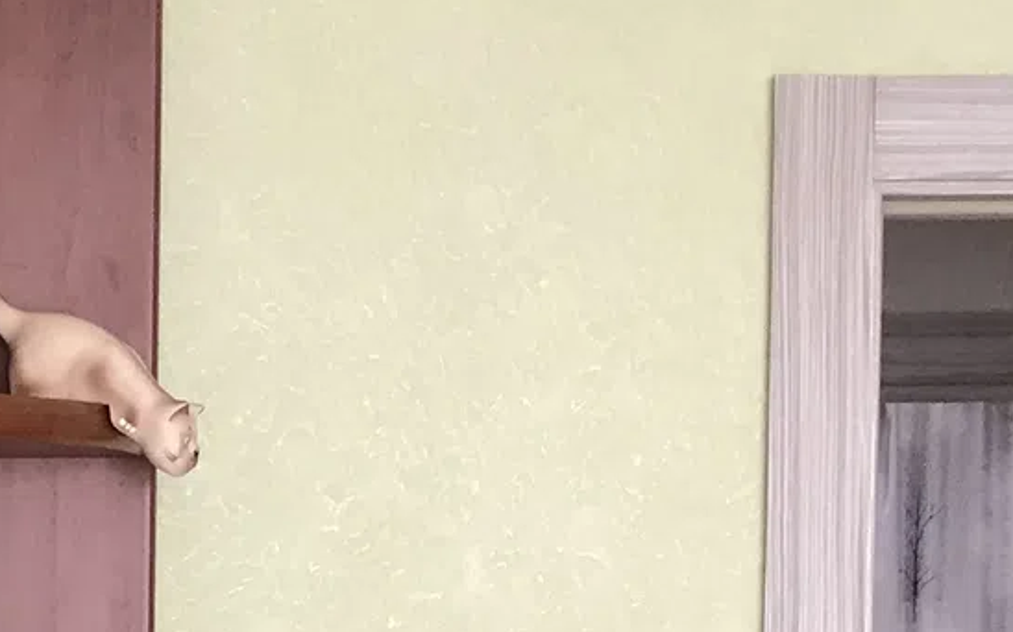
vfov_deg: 9.6
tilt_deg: -5.2
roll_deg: +0.8
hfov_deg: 15.6
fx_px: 3588
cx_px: -102
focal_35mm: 130
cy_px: 1131
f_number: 1.8
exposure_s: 1/20
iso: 32
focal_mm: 3.99
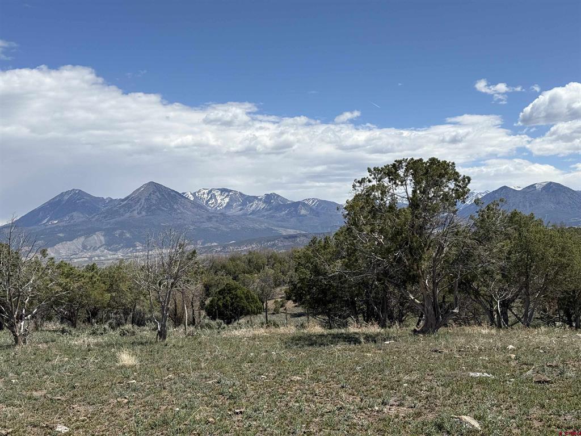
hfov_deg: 39.7
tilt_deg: -0.1
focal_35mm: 48
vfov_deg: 30.3
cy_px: 218
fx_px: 806
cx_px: 290
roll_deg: +1.4
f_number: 1.78
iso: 80
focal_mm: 6.76
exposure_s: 1/8772
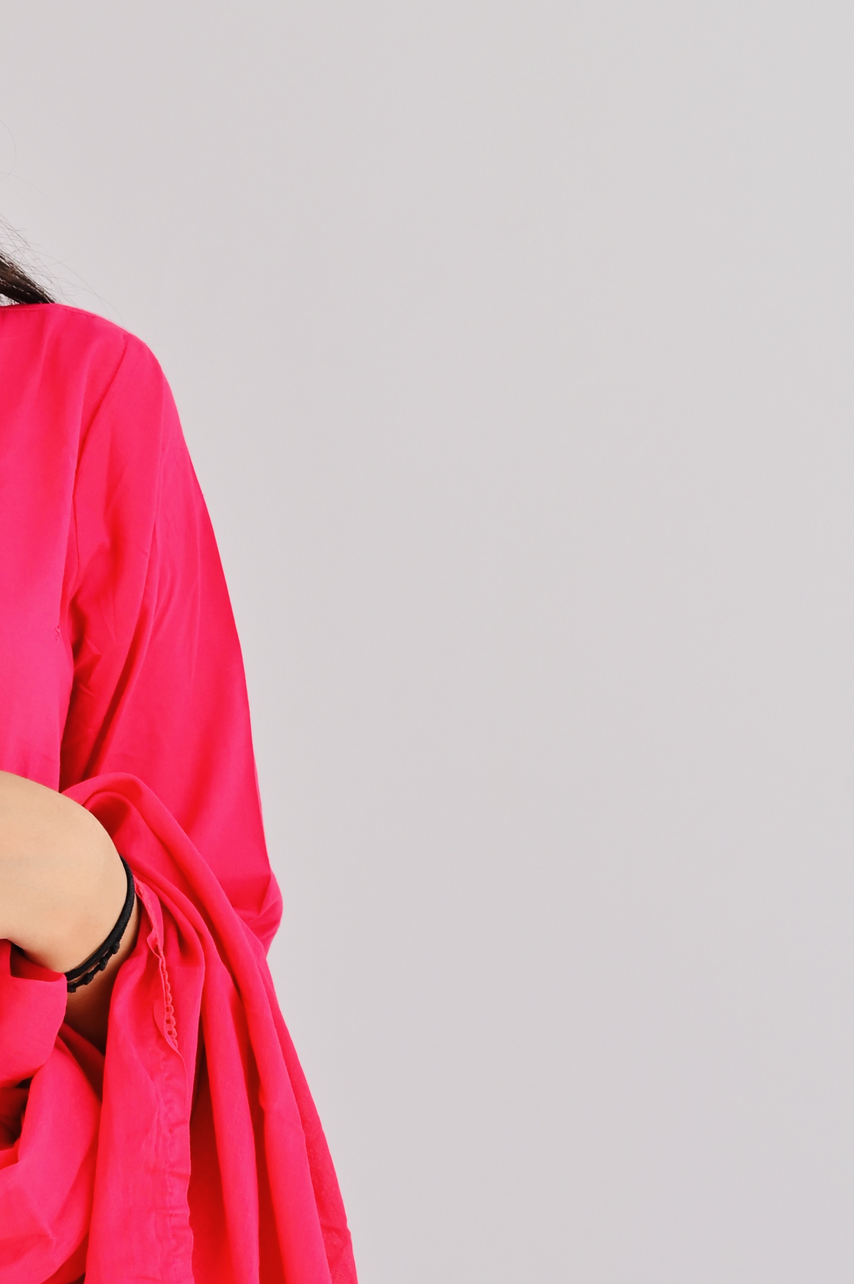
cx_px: -214
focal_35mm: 124
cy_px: 1032
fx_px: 4417
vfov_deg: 16.4
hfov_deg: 10.8
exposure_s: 1/125
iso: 160
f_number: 8
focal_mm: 48
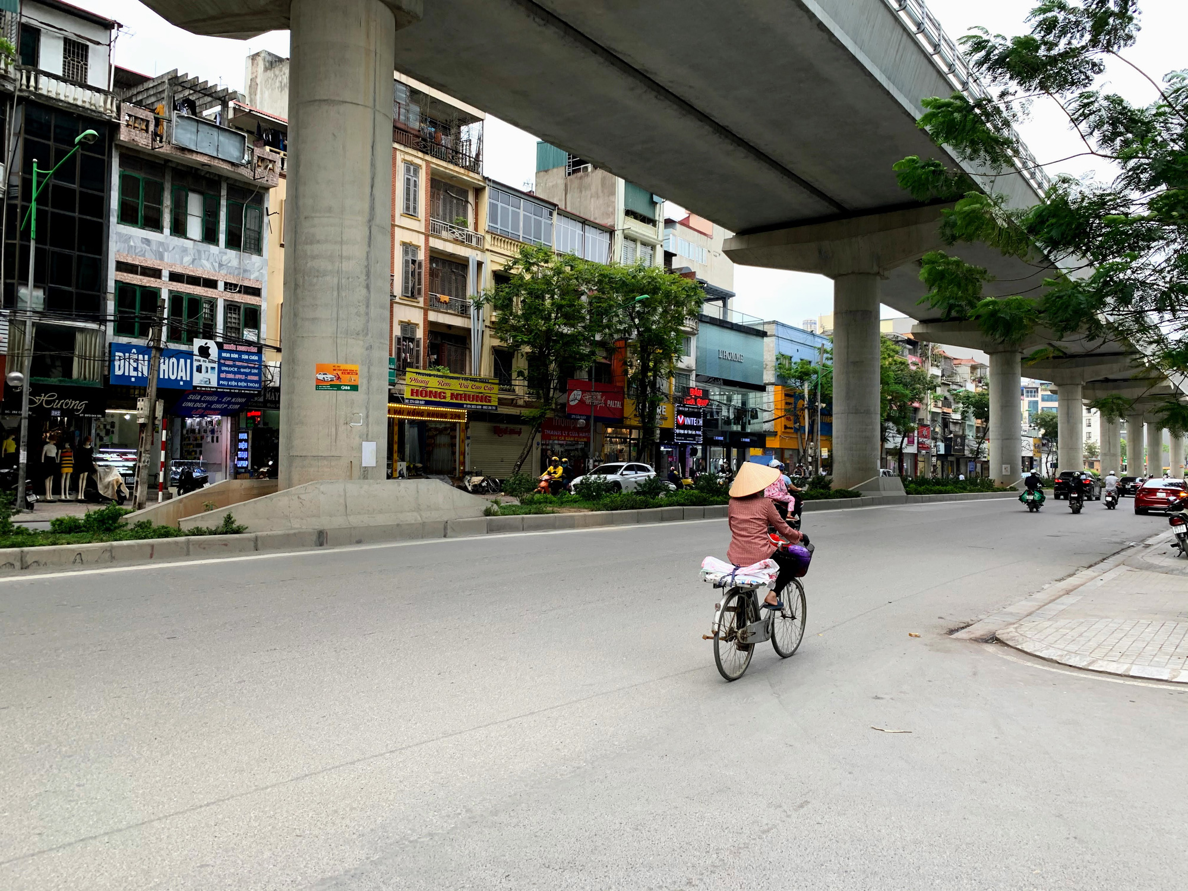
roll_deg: -0.5
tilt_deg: +0.4
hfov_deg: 67.3
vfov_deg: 53.1
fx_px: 892
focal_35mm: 26
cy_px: 446
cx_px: 594
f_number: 1.8
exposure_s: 1/122
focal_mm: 4.25
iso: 32
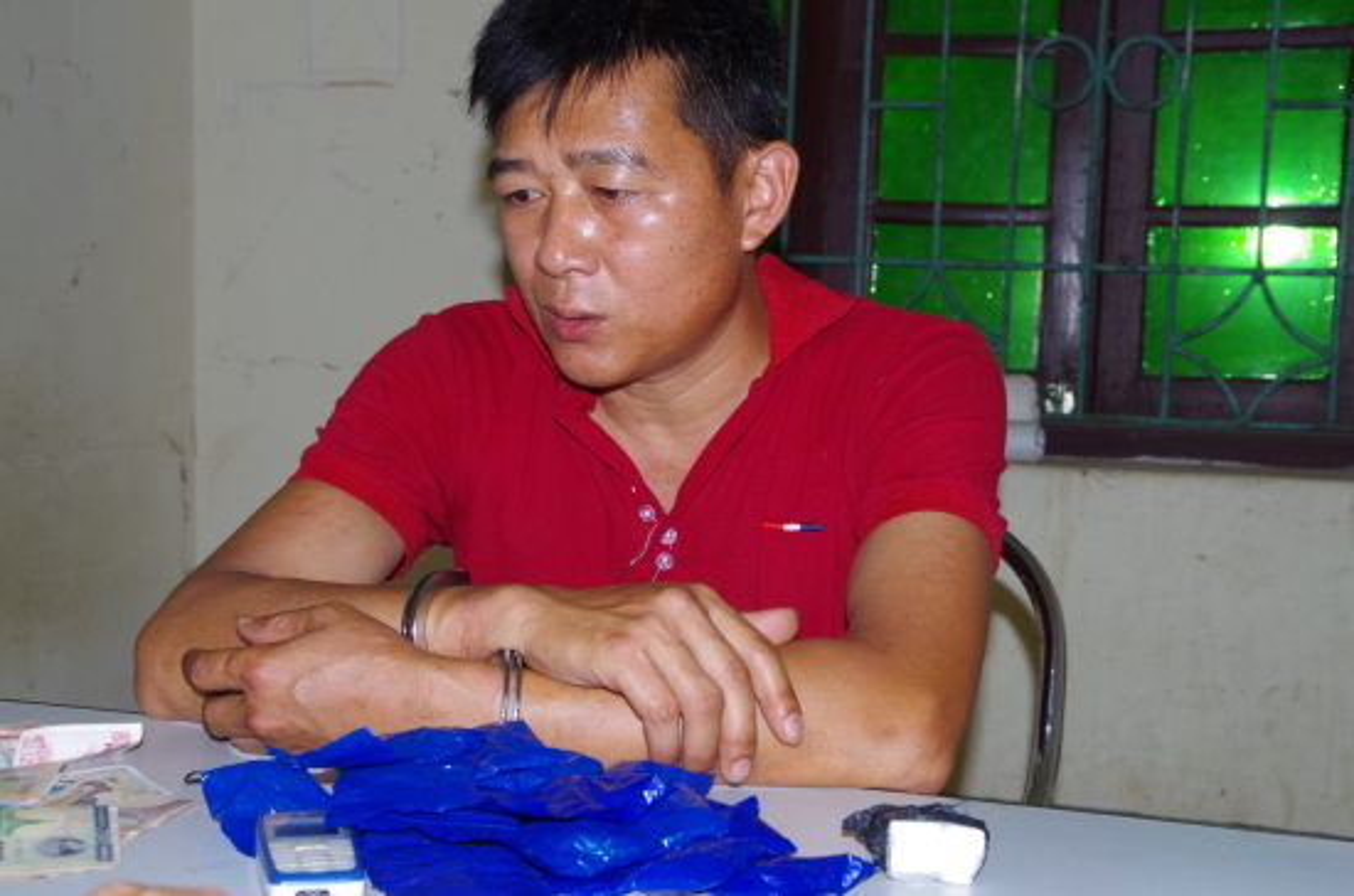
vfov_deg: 22.5
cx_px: 677
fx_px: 2251
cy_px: 448
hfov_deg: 33.5
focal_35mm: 60
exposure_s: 1/125
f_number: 8
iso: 400
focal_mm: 40
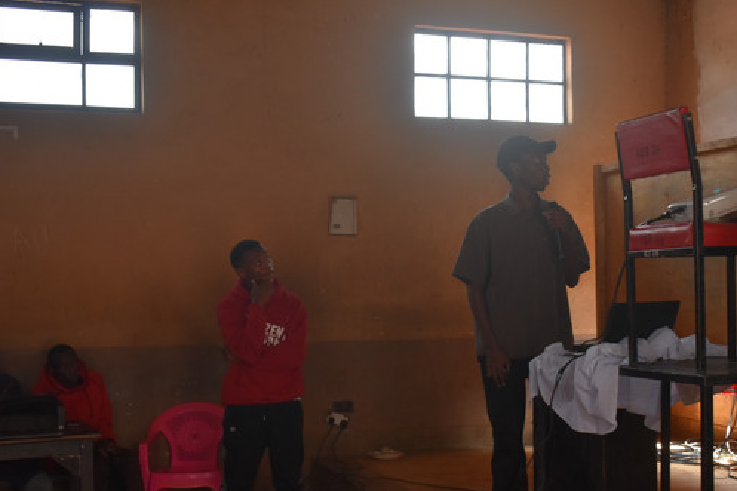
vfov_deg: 23.4
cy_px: 268
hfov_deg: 34.4
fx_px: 1187
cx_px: 446
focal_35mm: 58
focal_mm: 30
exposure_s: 1/200
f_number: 4.2
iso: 800
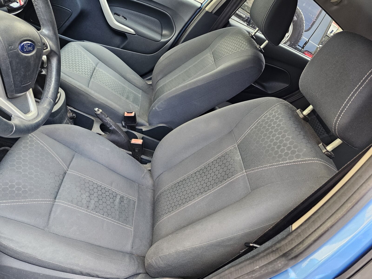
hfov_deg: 73.9
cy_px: 140
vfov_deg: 58.9
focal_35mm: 23
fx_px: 247
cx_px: 186
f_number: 1.7
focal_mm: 6.3
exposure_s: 1/100
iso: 200
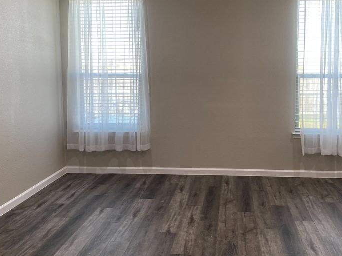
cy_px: 109
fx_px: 385
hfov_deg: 47.5
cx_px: 212
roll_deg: -0.1
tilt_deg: -5.9
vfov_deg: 36.7
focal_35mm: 39
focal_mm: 4.25
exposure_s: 1/120
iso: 100
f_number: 1.8
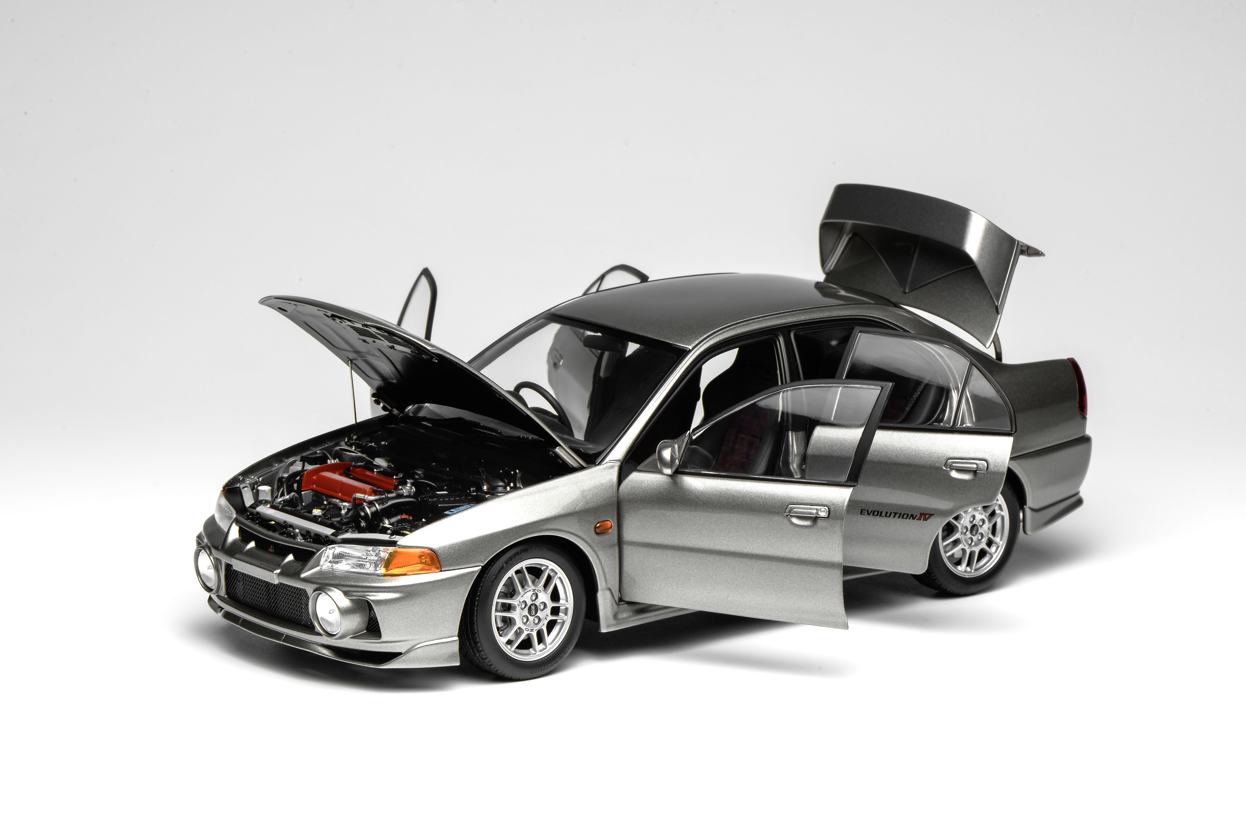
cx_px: 623
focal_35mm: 105
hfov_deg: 19.4
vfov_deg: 13.1
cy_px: 416
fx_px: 3635
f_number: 22
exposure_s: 1/2.5
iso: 100
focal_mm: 105
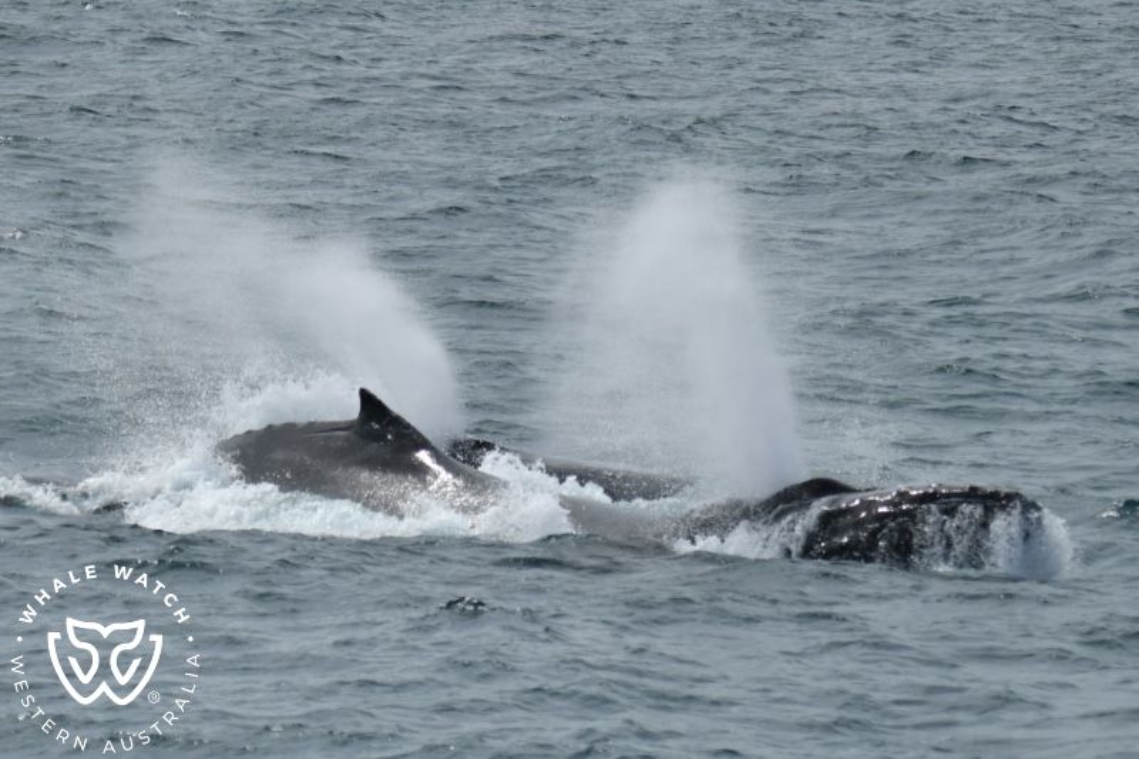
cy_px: 380
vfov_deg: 11.2
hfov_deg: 16.8
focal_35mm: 122
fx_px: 3859
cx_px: 570
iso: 450
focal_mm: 122
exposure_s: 1/8000
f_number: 5
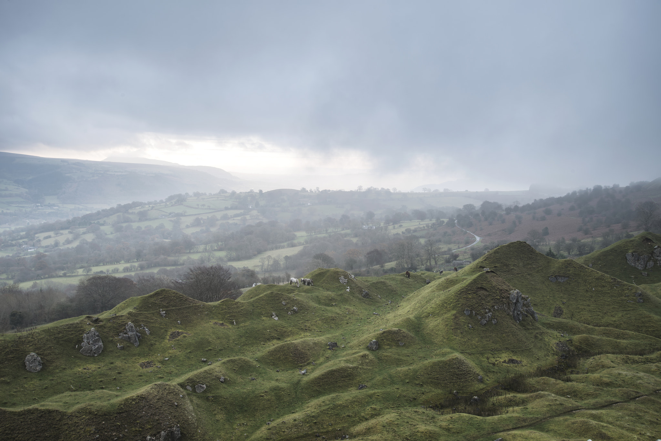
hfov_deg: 53.1
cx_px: 330
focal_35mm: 36
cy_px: 220
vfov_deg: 36.9
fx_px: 661
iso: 100
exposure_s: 1/2
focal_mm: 36
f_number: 11
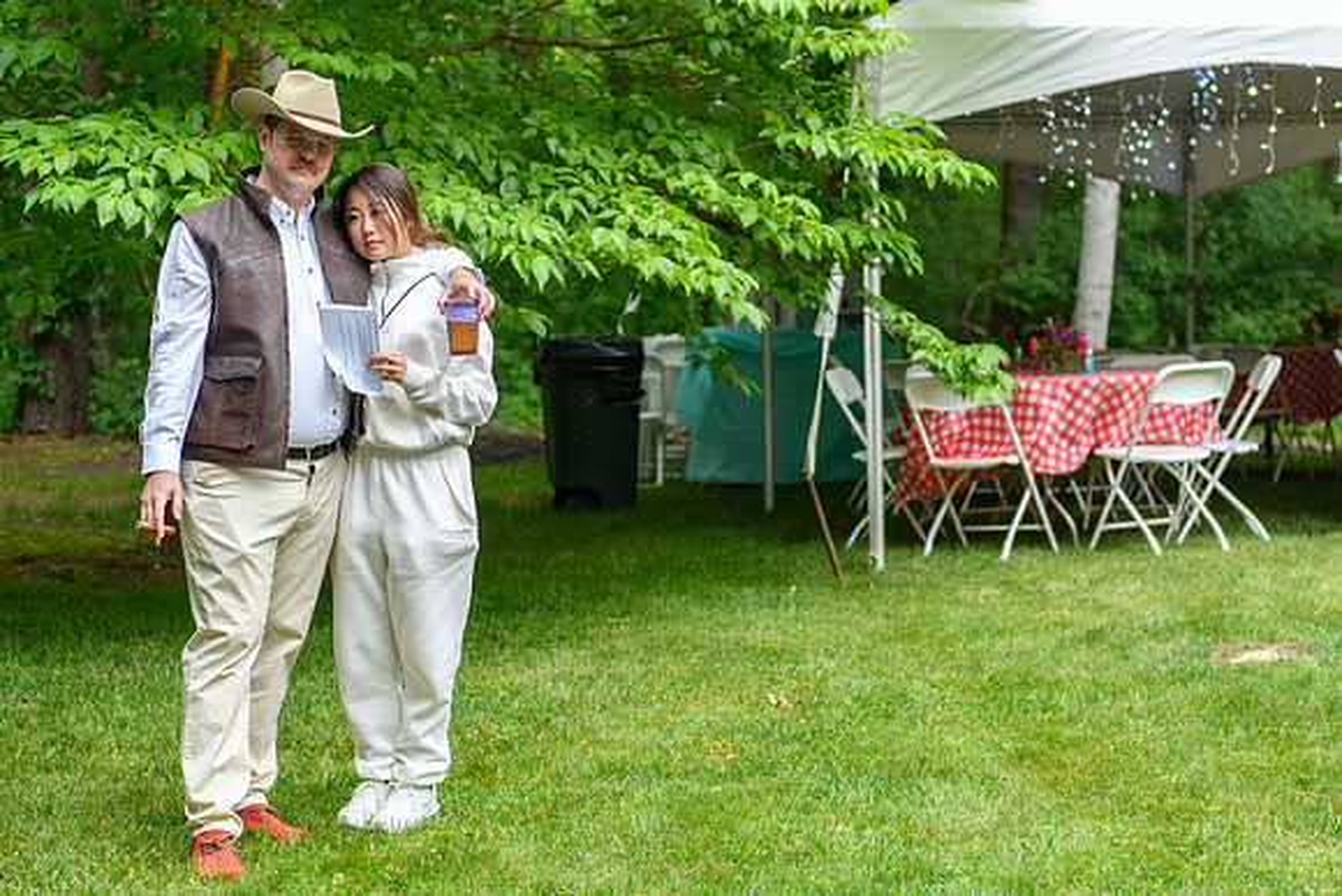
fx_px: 3053
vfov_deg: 16.7
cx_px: 675
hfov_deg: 24.8
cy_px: 403
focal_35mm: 82
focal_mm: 70
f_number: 2.8
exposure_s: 1/125
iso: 200
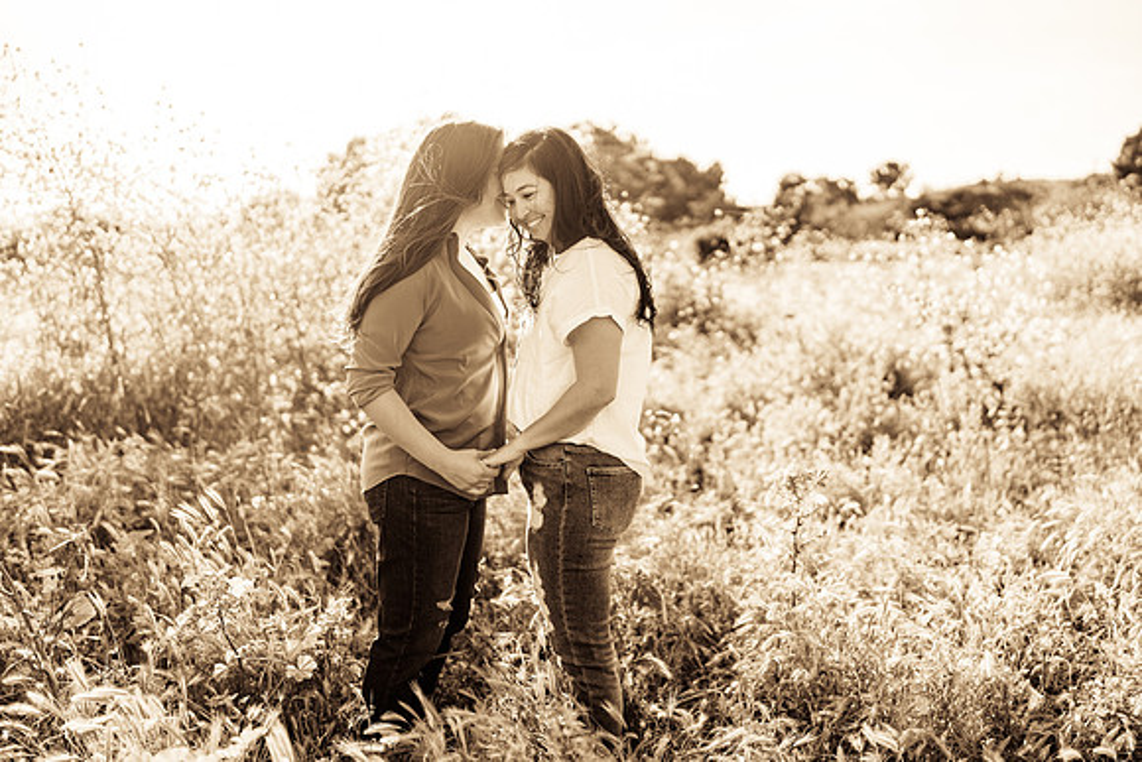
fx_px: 1110
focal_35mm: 35
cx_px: 571
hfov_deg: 54.4
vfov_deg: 37.9
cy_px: 381
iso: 100
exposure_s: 1/3200
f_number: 1.4
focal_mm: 35
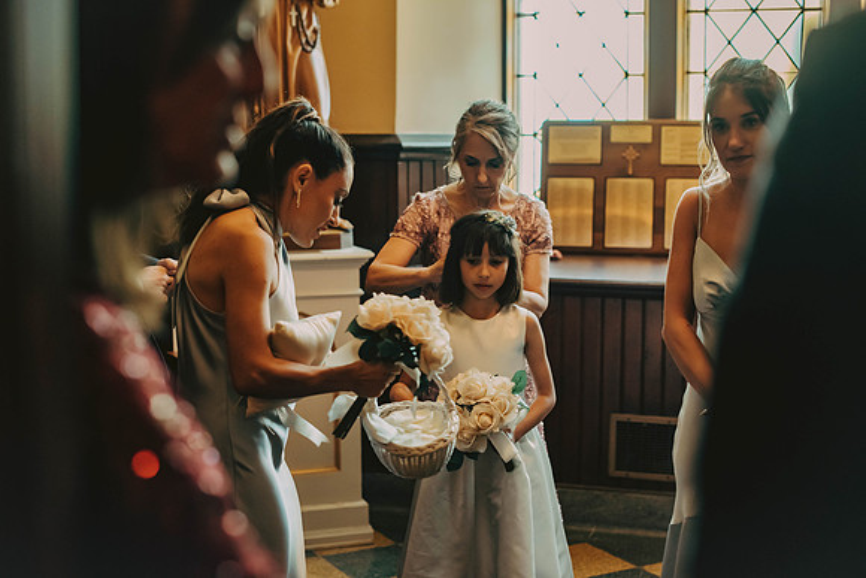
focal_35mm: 50
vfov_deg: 27.0
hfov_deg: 39.6
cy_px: 289
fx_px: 1203
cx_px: 433
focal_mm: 50
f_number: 2.2
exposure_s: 1/200
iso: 1250
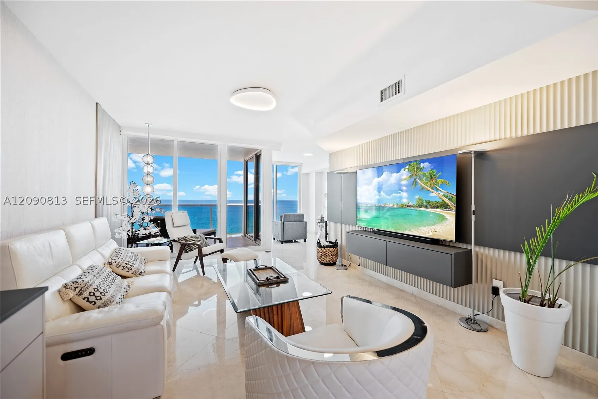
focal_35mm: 14
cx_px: 299
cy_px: 200
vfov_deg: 81.2
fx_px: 233
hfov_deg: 104.2
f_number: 2.8
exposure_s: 1/20
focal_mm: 14
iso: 100
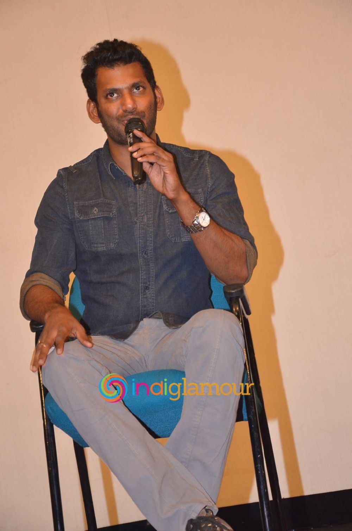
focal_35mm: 105
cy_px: 266
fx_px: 1547
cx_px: 176
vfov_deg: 19.5
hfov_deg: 13.0
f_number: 5.6
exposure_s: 1/60
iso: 1600
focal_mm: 70
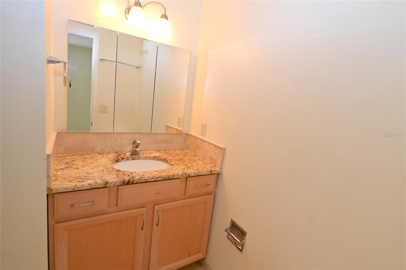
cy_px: 135
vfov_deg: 67.4
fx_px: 203
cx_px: 203
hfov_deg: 90.0
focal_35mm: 18
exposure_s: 1/60
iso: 200
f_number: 4.5
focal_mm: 18
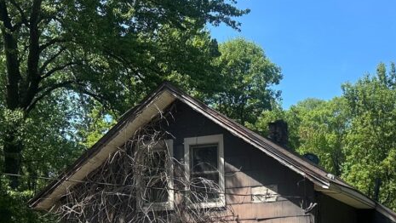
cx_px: 332
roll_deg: +0.4
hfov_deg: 33.6
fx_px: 630
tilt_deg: +0.9
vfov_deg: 19.0
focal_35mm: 60
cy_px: 267
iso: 80
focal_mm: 6.86
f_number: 1.78
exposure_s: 1/2732
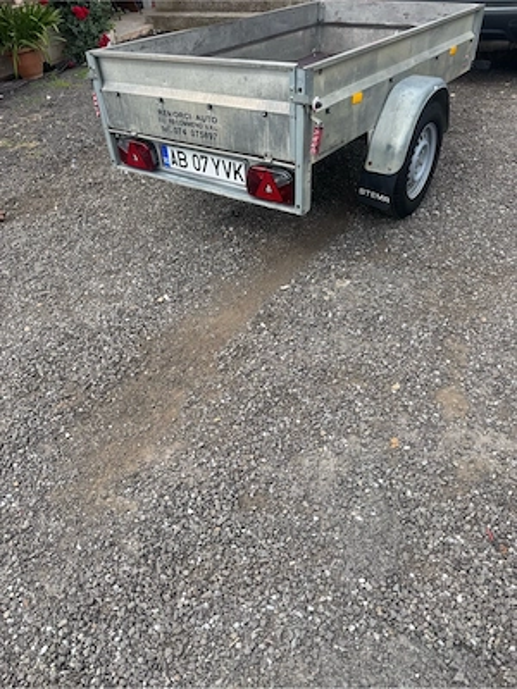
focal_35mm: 24
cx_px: 258
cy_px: 344
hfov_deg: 56.8
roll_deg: +4.0
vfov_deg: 71.6
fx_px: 478
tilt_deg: -41.2
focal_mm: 6.76
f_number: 1.78
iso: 80
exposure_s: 1/822
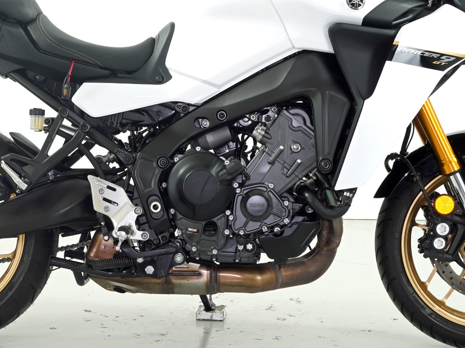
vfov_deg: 14.5
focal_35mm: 102
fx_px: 1370
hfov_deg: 19.3
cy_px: 95
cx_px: 205
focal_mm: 58
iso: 640
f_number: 18
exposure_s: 1/10
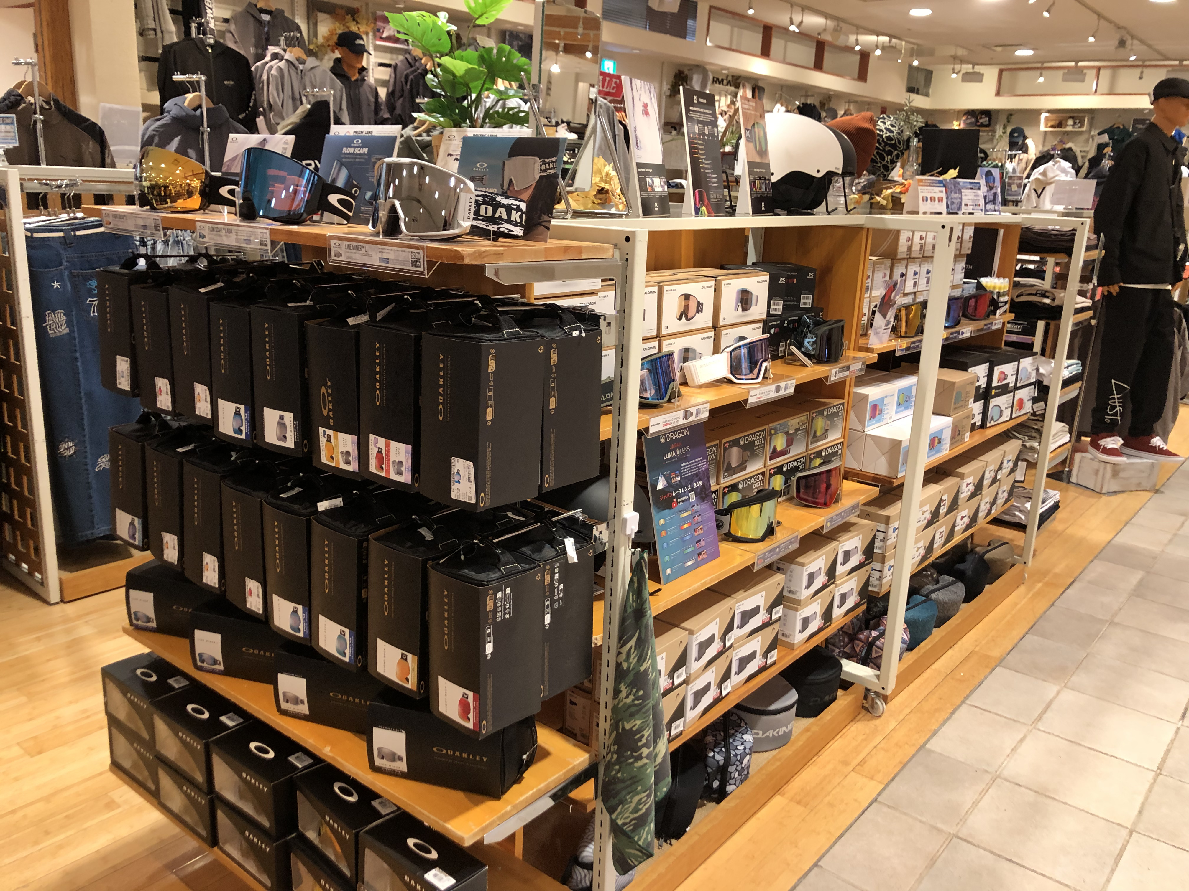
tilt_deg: -14.1
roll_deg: -0.9
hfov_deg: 63.4
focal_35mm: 28
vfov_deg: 49.7
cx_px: 594
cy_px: 446
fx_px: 962
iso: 125
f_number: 1.8
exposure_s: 1/100
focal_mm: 3.99
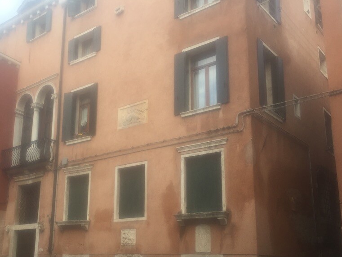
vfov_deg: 36.5
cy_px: 171
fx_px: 385
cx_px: 129
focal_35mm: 39
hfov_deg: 47.4
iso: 32
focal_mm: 4.15
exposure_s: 1/350
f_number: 2.2
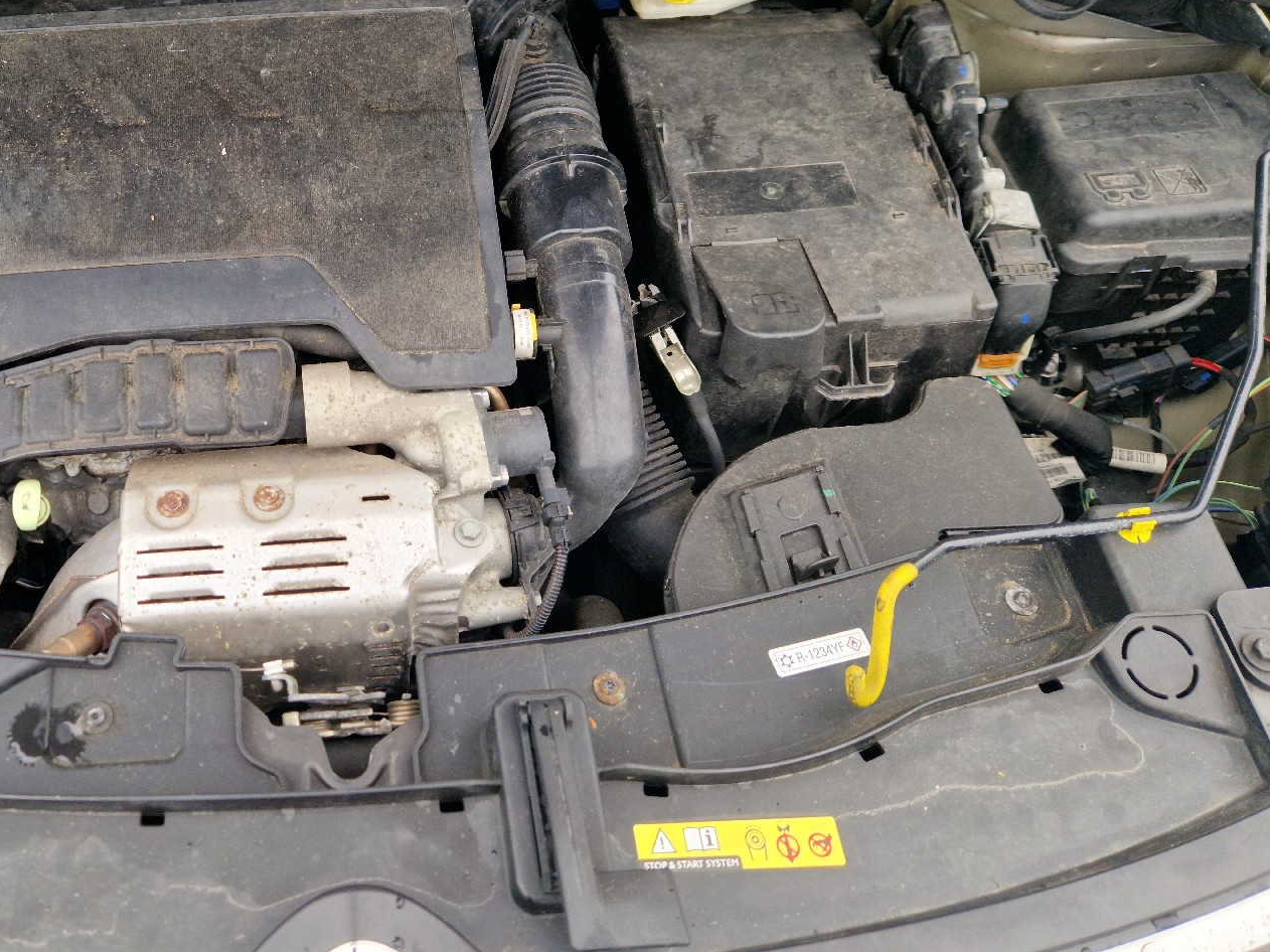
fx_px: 1284
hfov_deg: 50.8
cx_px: 342
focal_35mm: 35
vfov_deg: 39.8
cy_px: 261
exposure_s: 1/100
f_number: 1.8
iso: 50
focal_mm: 5.4
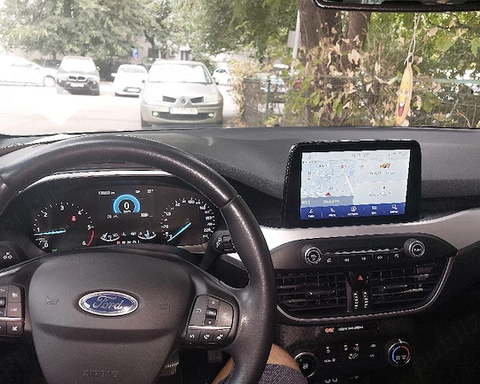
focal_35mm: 27
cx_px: 228
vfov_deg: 53.2
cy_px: 196
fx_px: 384
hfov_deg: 64.0
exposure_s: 1/50
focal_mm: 5.23
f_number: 1.8
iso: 100
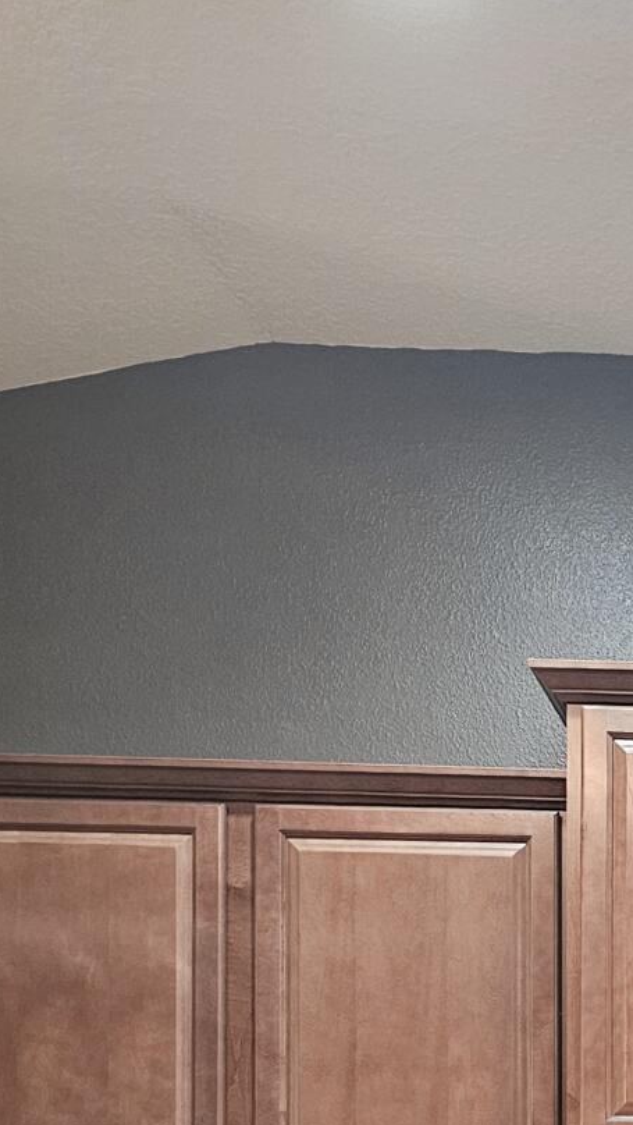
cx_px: 1013
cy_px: 1322
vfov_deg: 29.5
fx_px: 1848
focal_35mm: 62
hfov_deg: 17.1
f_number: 1.7
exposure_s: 1/40
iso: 640
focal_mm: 6.3
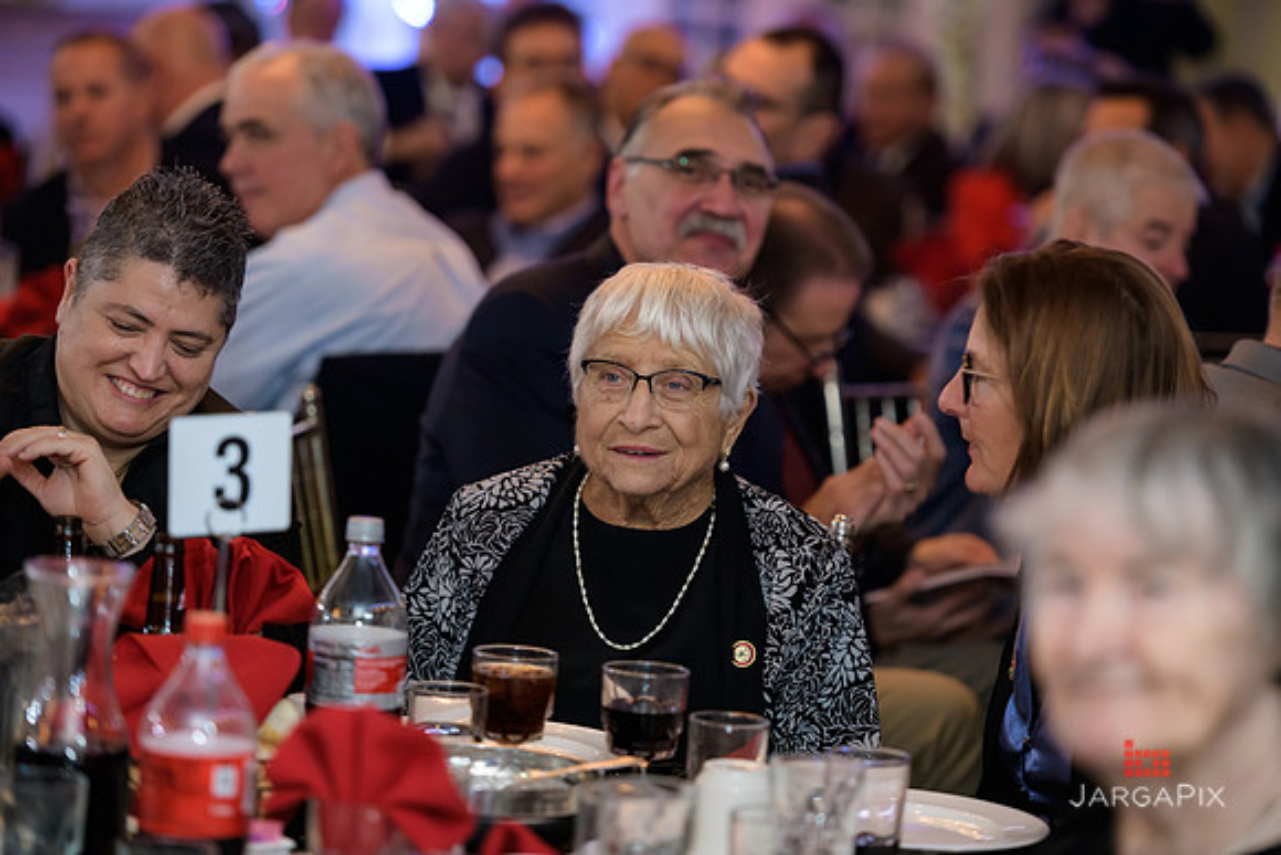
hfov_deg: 14.2
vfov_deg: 9.5
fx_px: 5161
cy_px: 428
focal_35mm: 145
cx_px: 640
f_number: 3.2
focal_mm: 145
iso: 1000
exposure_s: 1/125
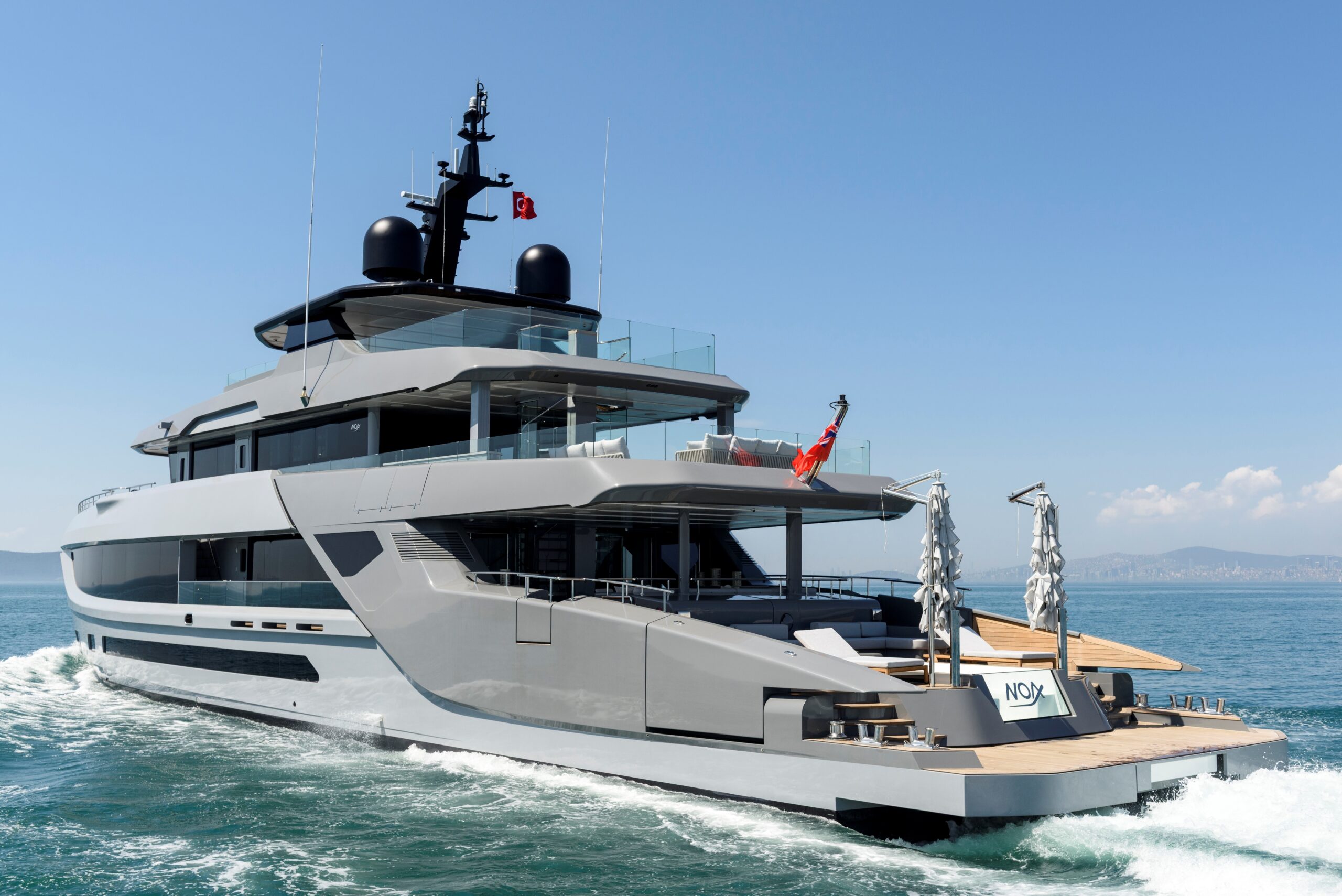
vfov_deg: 37.9
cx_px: 671
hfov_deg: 54.4
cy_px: 448
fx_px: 1305
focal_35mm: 35
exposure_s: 1/640
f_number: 6.3
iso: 200
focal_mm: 35
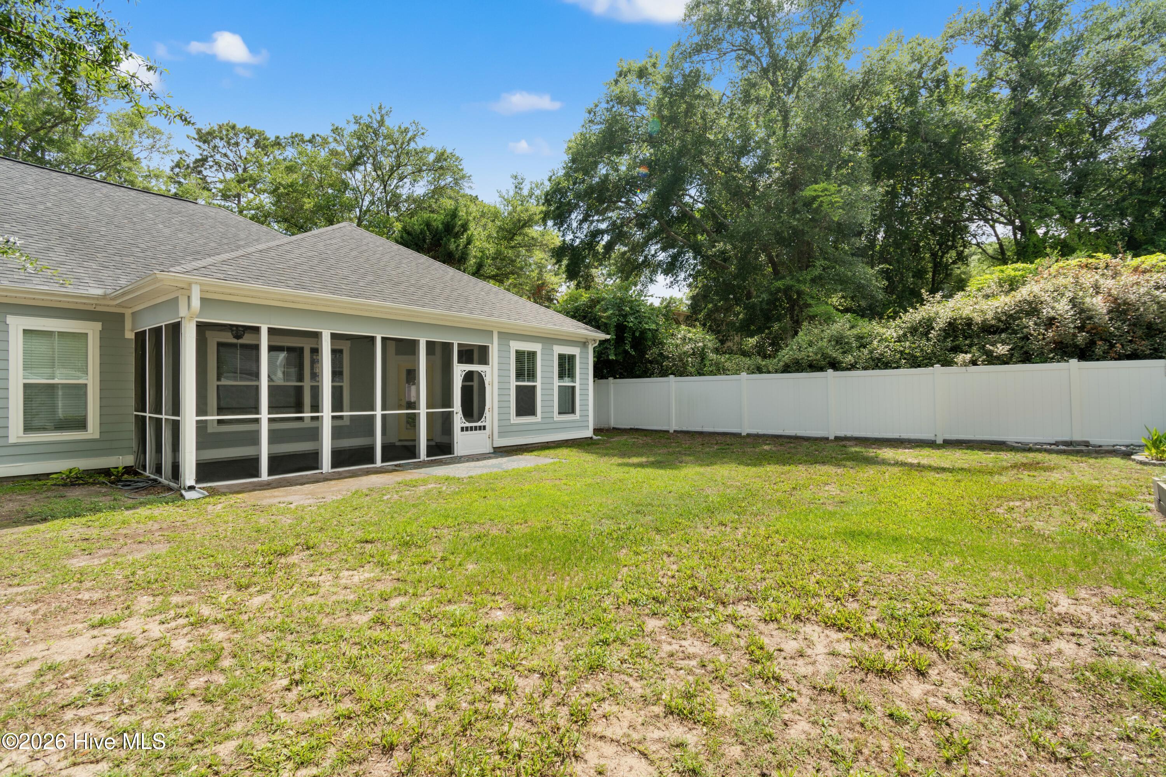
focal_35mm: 15
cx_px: 583
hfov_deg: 100.4
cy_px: 388
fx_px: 486
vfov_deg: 77.3
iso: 100
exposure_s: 1/125
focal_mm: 10
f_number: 8
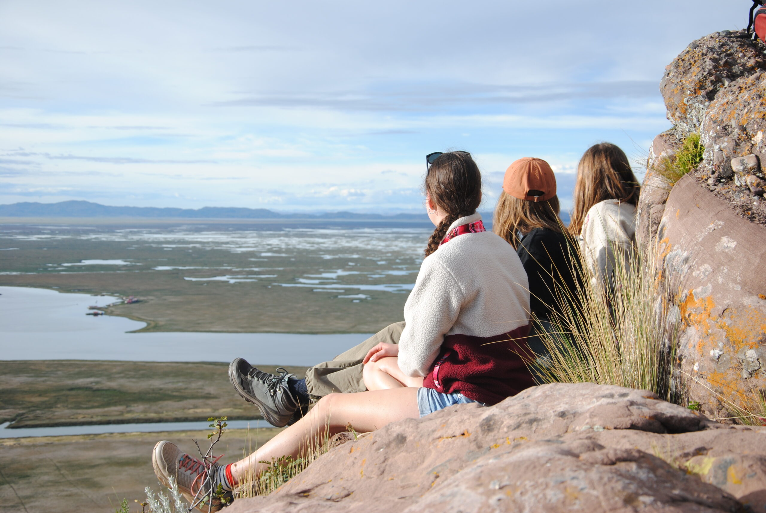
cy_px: 256
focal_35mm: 63
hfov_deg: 31.9
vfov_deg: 21.6
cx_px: 383
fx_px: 1342
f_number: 7.1
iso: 100
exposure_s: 1/200
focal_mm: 42
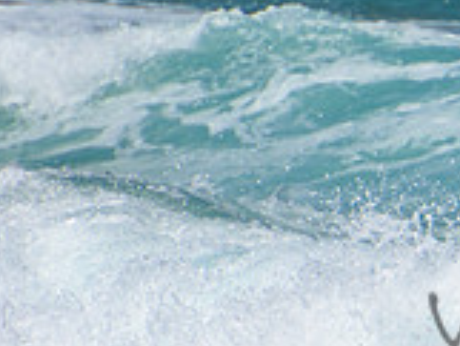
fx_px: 27568
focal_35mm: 2073
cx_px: 723
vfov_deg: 0.7
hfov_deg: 1.0
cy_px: 313
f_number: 5.6
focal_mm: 400
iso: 220
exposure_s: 1/2000
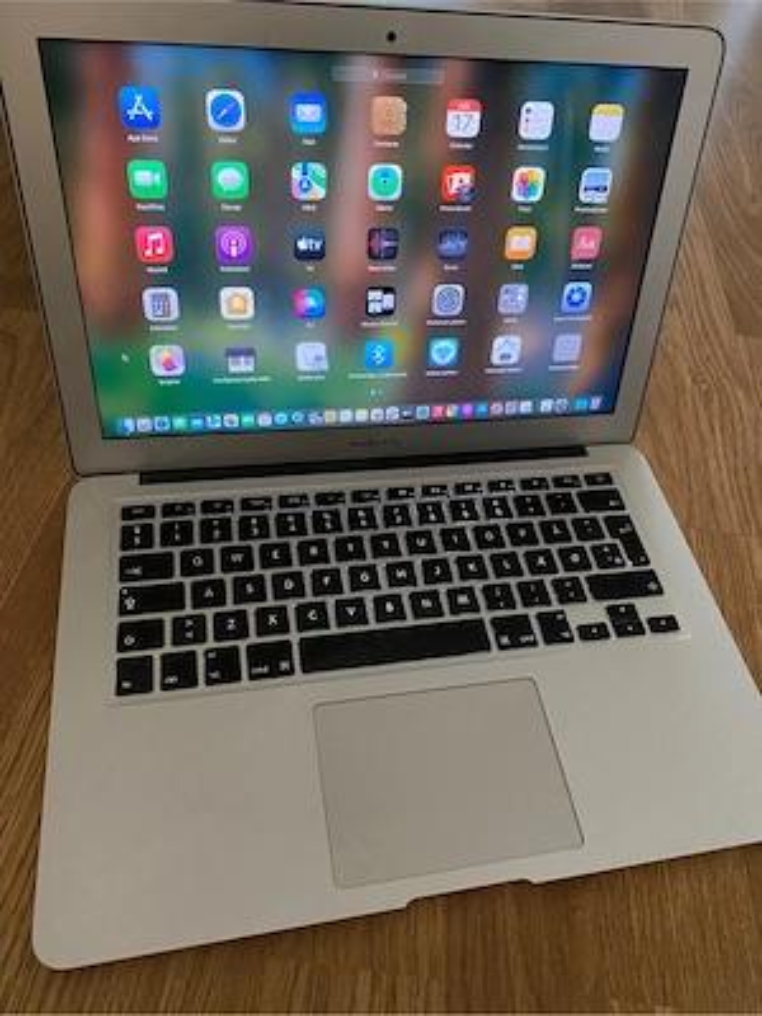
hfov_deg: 53.1
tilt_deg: -50.0
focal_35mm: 26
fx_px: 763
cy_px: 508
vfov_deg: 67.3
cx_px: 381
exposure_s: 1/39
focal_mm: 4.25
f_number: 1.8
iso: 640
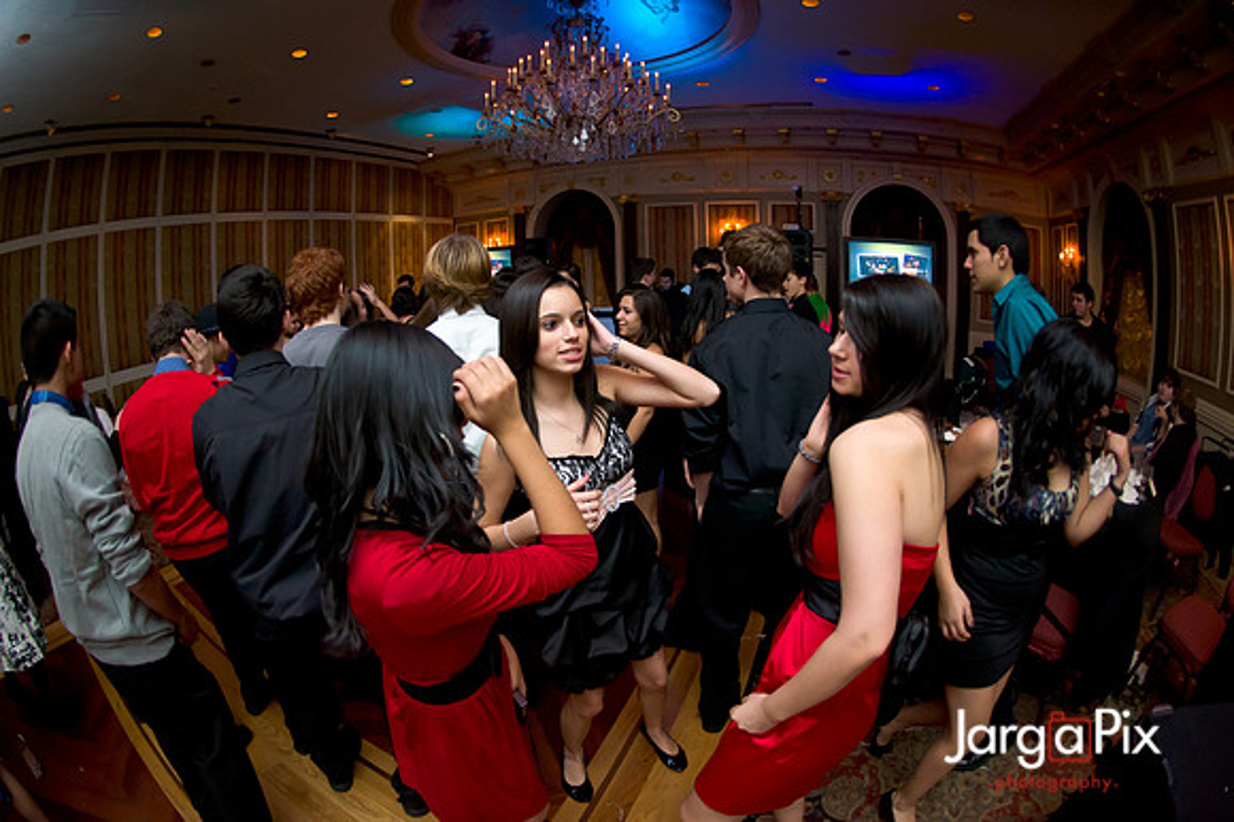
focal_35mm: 16
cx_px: 617
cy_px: 411
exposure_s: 1/125
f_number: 3.2
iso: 3200
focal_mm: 16
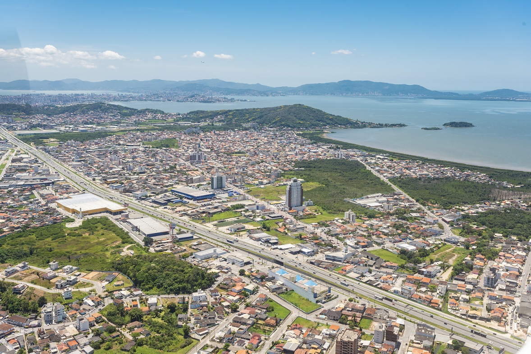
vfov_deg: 37.9
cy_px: 177
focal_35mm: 35
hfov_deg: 54.4
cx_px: 266
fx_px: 517
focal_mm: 35
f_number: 8
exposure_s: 1/500
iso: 200
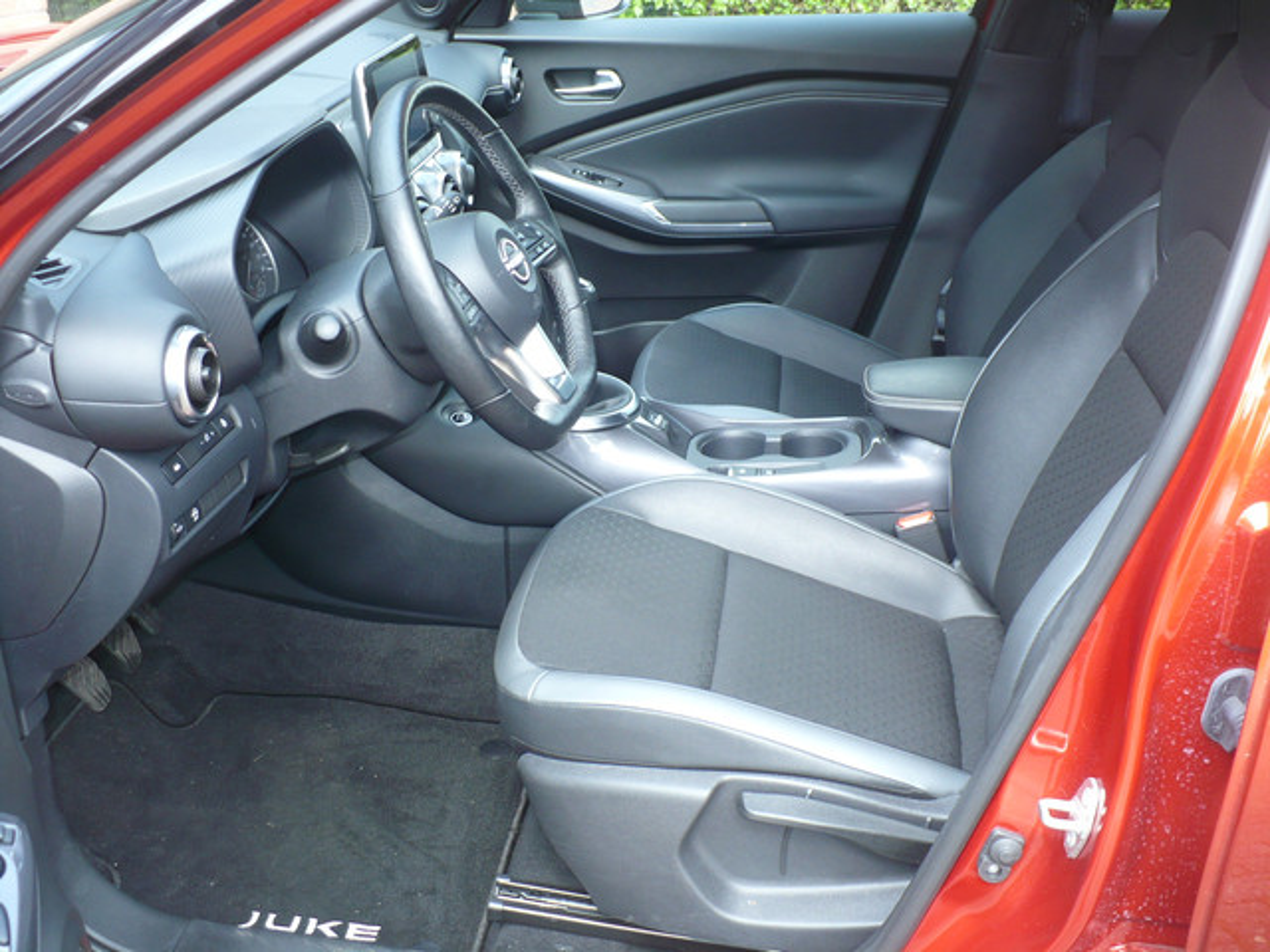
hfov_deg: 50.1
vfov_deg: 38.7
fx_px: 1357
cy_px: 476
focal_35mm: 37
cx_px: 635
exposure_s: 1/50
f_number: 2.8
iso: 100
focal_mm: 6.1
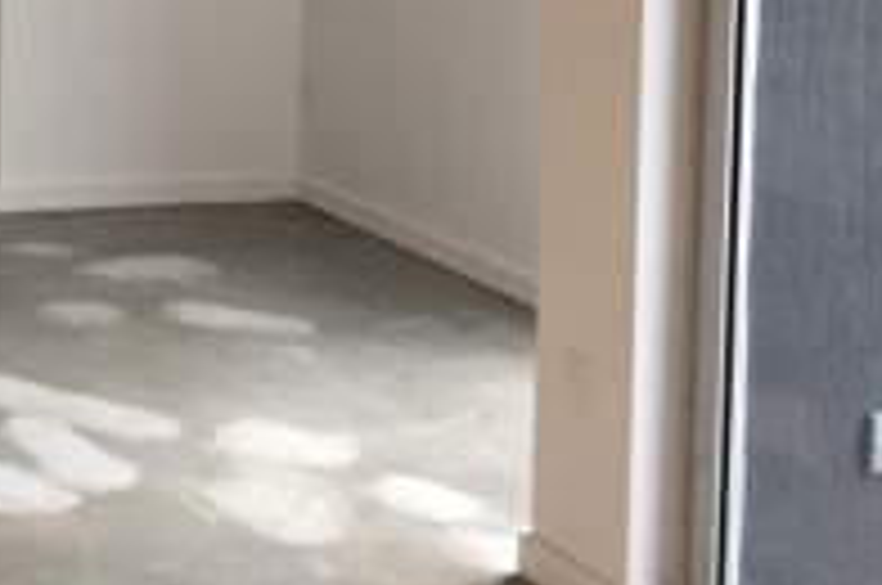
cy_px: -104
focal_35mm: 74
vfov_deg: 17.6
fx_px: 1810
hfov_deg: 24.7
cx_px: -180
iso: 125
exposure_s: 1/30
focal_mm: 4.15
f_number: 2.2
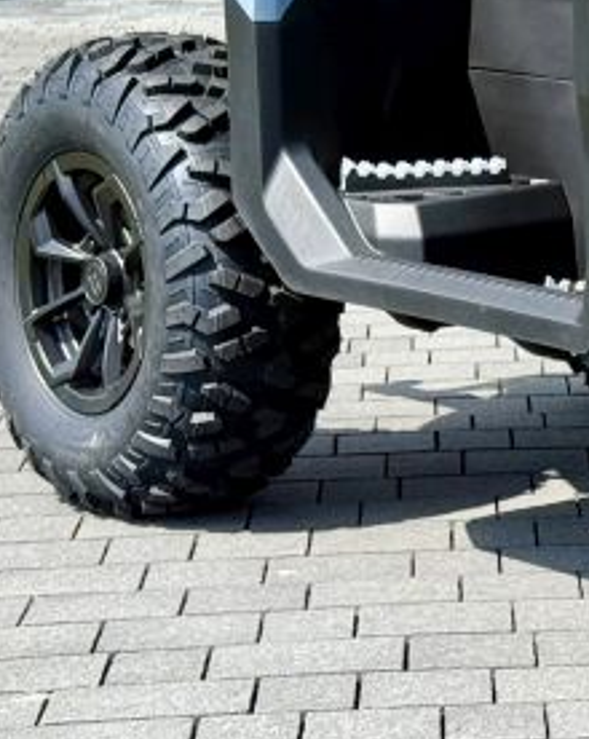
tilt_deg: -5.1
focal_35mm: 136
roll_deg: -0.1
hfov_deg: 10.9
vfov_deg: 14.0
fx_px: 2970
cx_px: 851
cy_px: 13
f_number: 1.78
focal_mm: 6.76
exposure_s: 1/1795
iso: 64
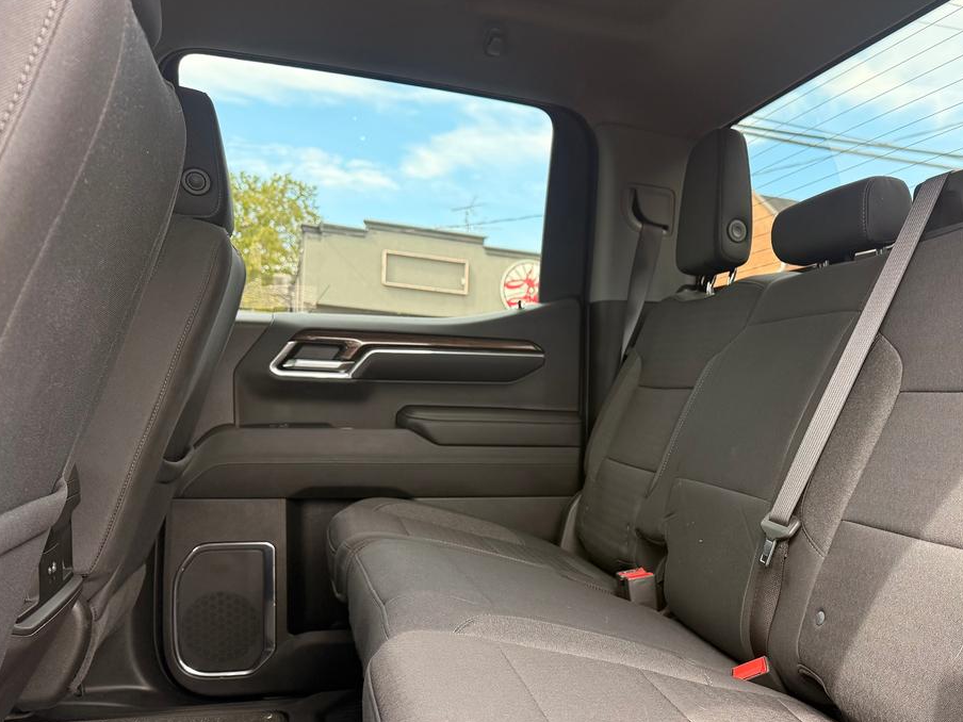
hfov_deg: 52.8
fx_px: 946
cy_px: 488
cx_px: 653
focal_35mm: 34
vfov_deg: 41.2
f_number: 1.78
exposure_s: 1/230
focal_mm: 6.76
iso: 125
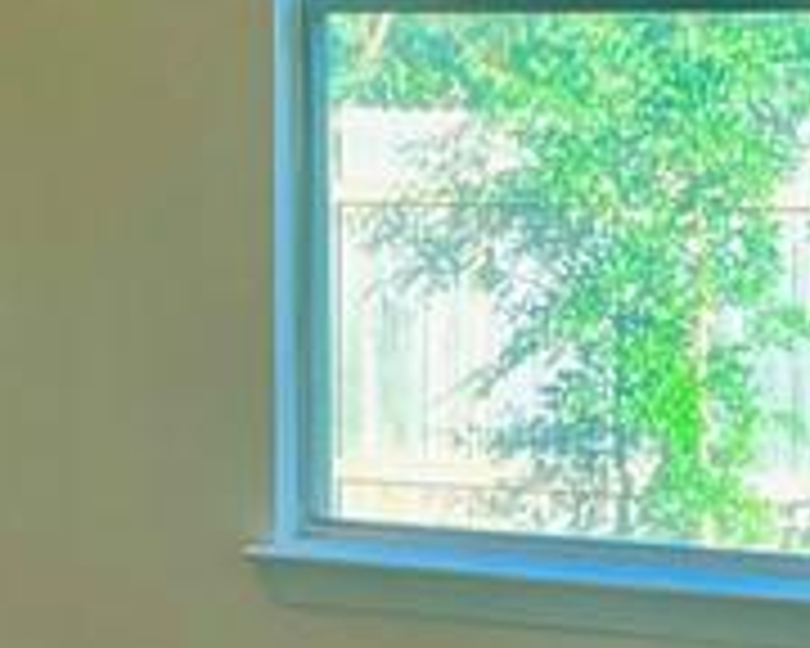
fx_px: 3452
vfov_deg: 10.7
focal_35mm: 144
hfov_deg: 12.4
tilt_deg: -1.5
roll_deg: +1.5
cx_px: -554
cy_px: 99
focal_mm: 5.1
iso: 50
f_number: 1.6
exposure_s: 1/120
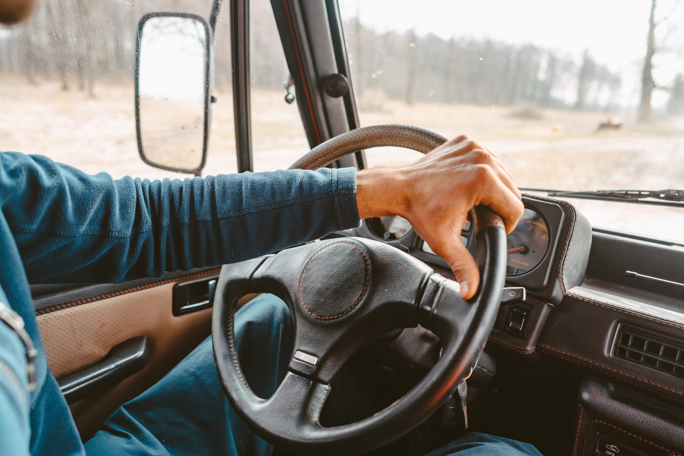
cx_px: 342
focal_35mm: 25
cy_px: 228
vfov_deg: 51.3
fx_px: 475
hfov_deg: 71.5
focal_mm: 25
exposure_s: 1/320
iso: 320
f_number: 2.8
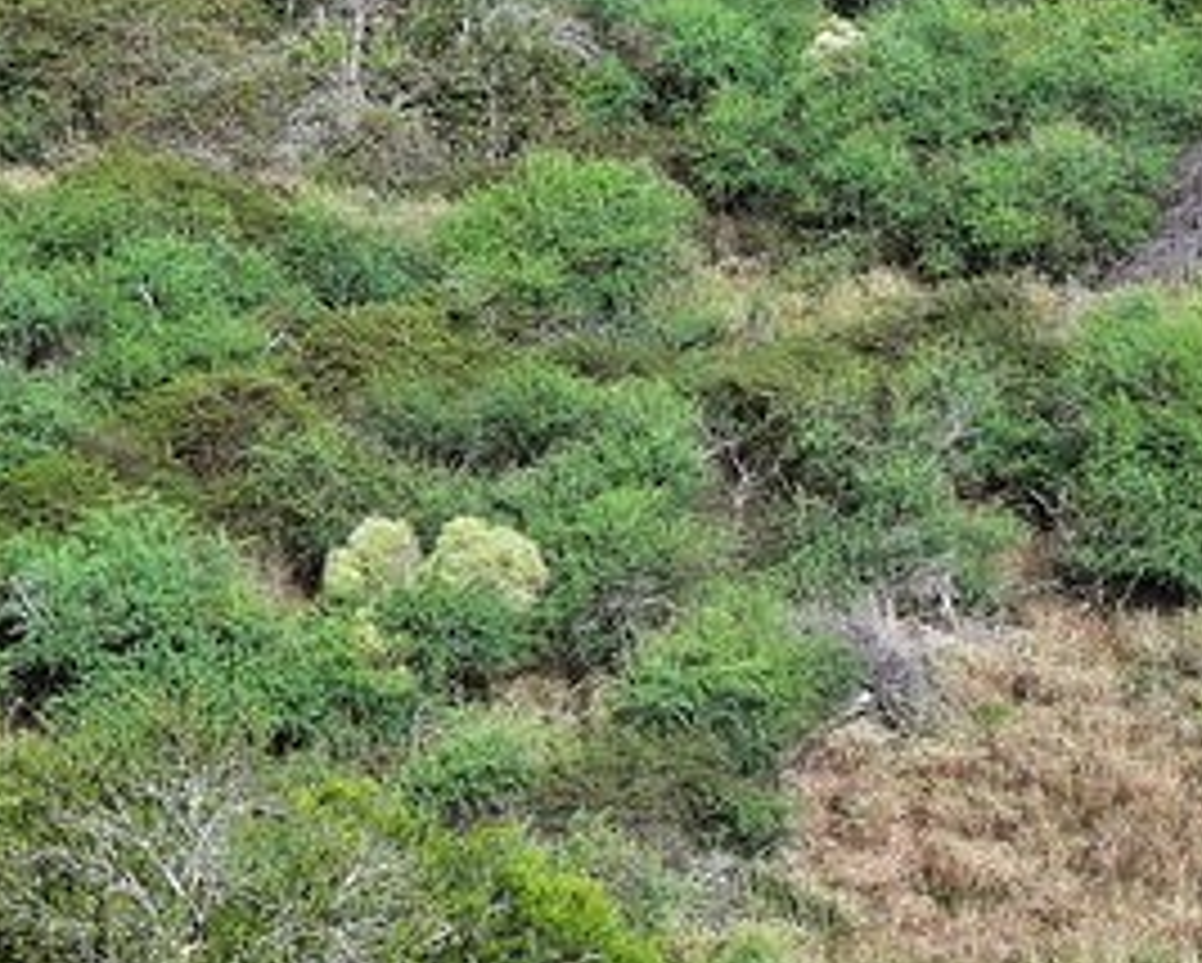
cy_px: -86
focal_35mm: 262
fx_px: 9327
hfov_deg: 7.2
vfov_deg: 5.9
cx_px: -909
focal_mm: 19.35
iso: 100
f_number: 2.8
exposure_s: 1/800
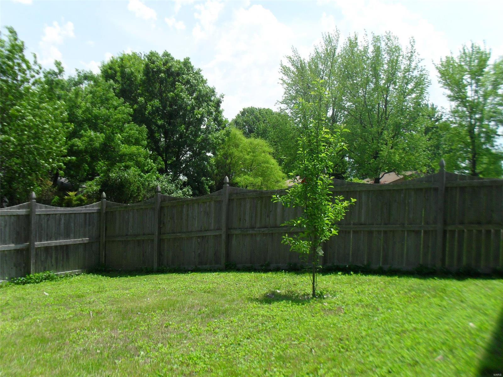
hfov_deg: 52.6
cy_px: 188
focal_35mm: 35
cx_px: 252
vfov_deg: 40.7
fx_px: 509
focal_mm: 6.3
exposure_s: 1/180
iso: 100
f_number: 8.4
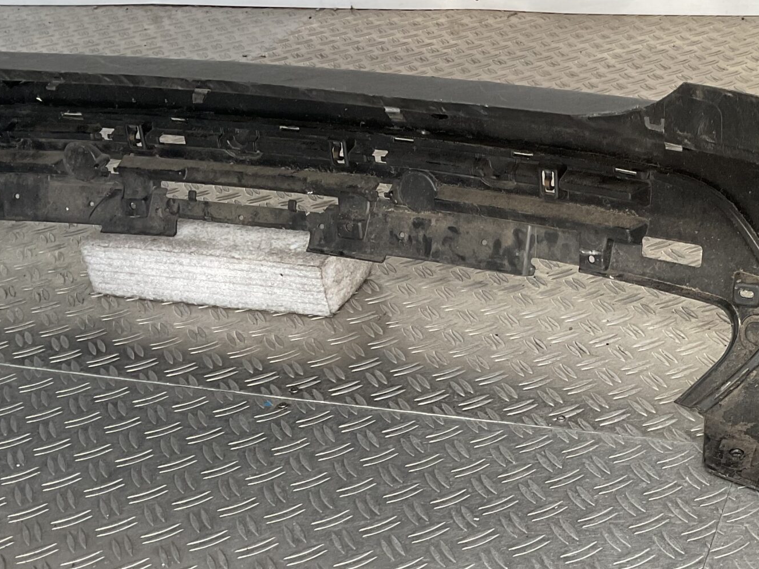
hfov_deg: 33.1
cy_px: 433
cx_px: 636
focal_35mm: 56
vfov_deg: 25.7
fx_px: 1228
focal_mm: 3
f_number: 1.8
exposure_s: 1/120
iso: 50
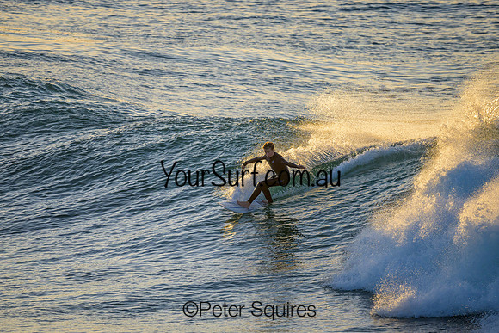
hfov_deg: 2.6
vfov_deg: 1.7
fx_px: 11091
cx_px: 250
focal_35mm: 800
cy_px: 166
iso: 720
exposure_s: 1/2000
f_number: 6.3
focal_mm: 800
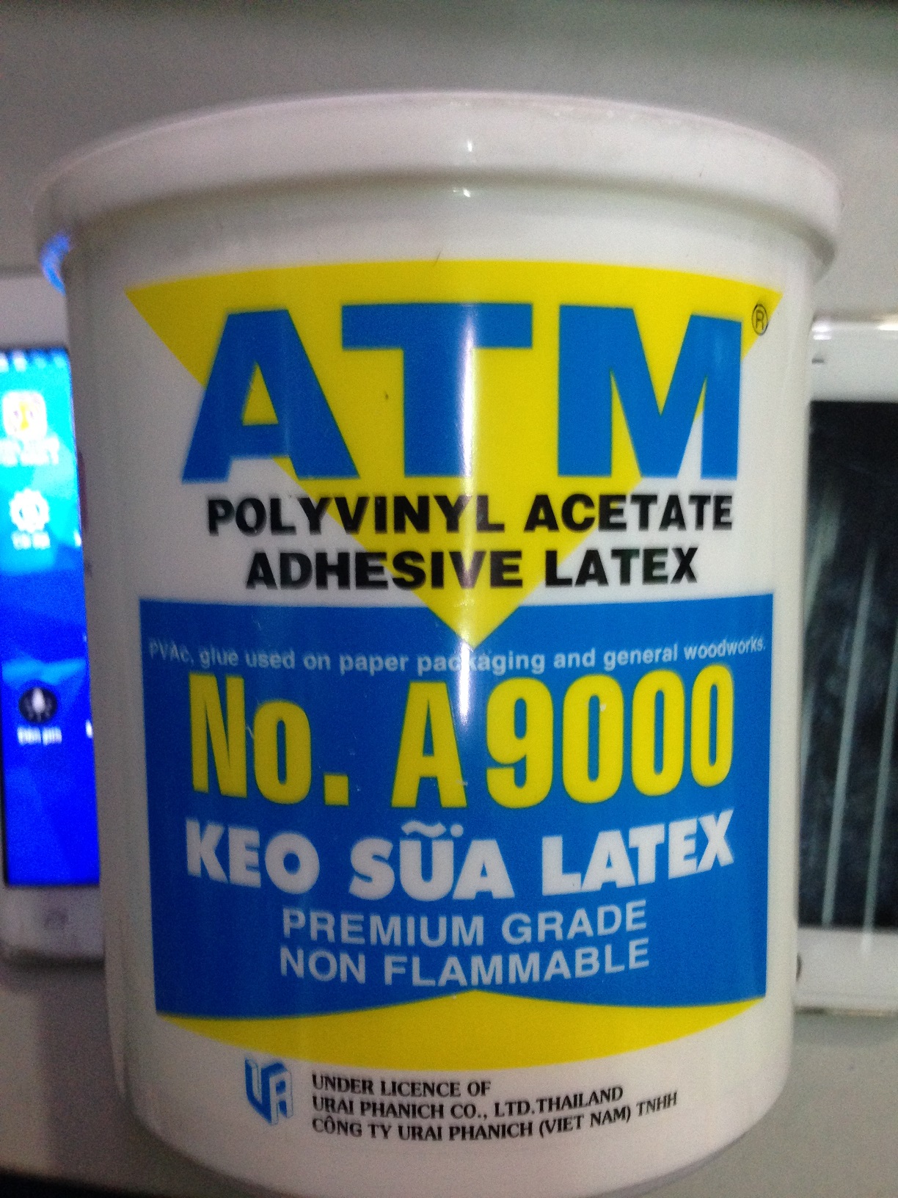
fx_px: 1141
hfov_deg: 42.9
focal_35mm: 33
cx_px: 449
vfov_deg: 55.4
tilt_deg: -86.8
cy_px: 599
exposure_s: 1/20
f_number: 2.4
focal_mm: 4.12
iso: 200
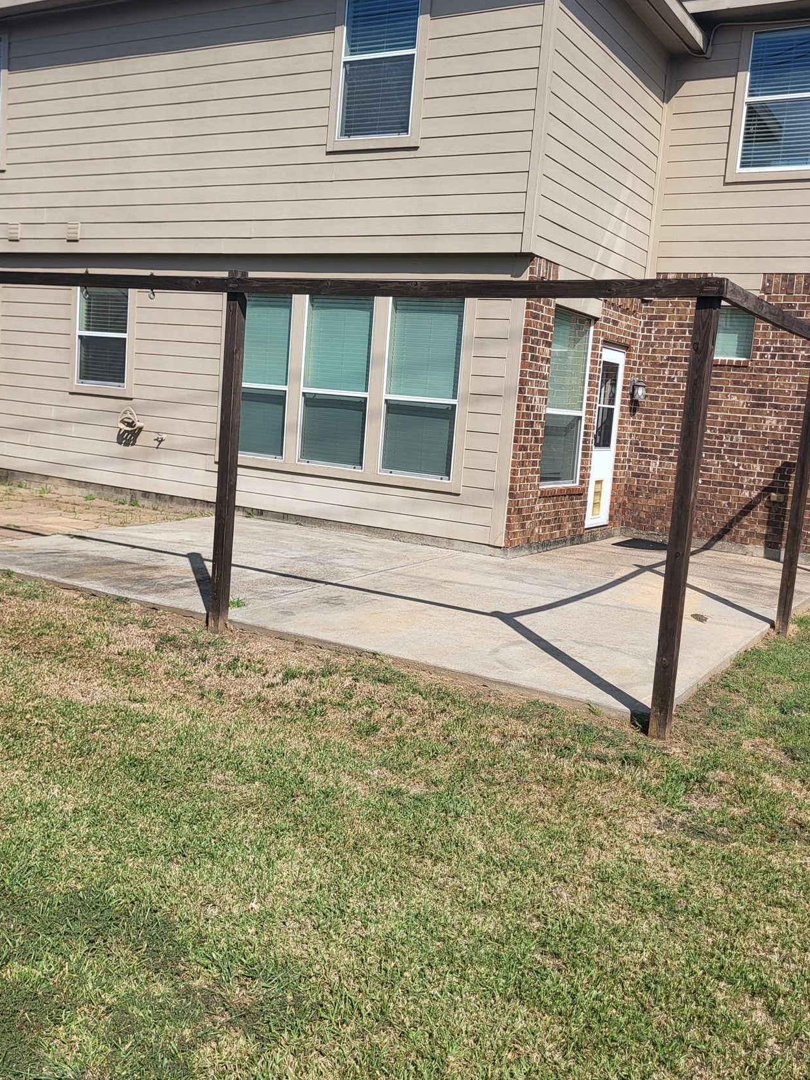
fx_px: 998
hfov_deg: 44.2
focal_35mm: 32
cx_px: 412
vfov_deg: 56.8
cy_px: 514
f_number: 1.8
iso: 40
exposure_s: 1/2985
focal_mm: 5.4
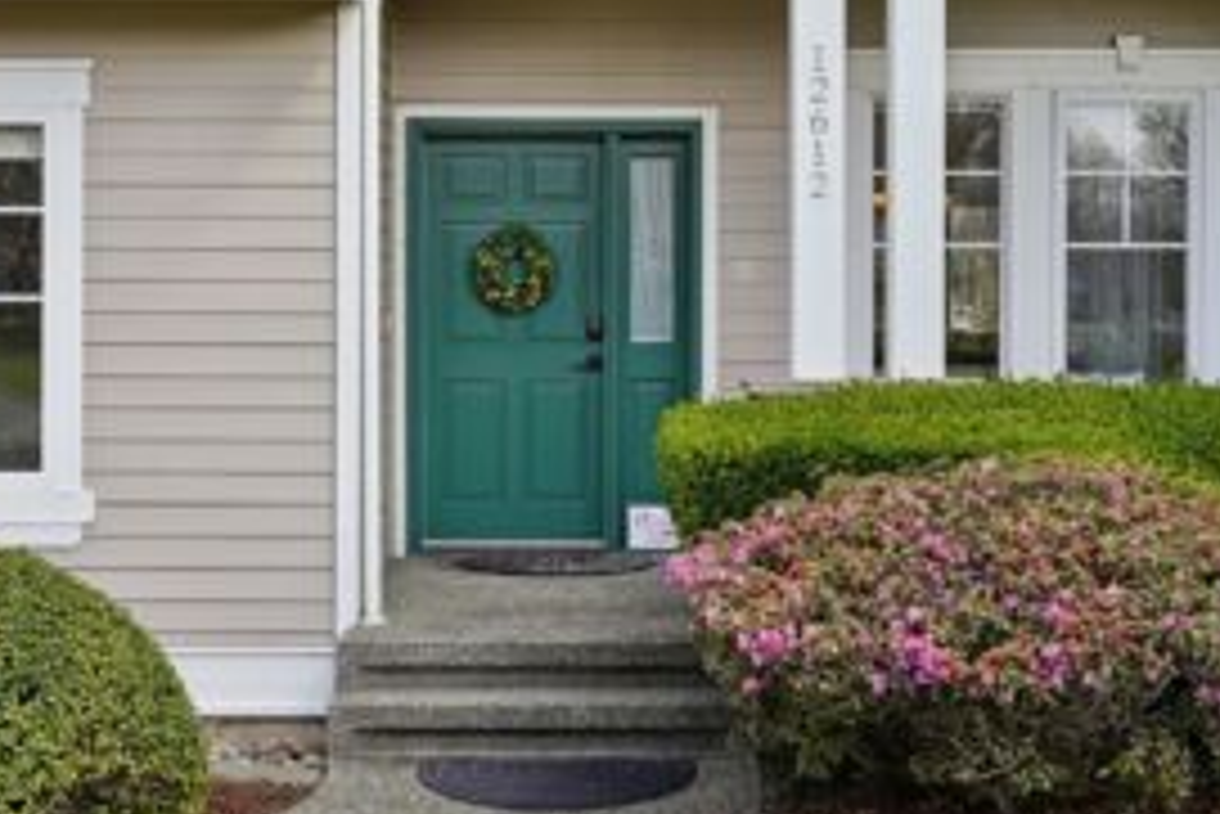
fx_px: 2102
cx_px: 549
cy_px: 295
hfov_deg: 32.3
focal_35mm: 62
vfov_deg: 21.9
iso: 125
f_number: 8
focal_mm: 28
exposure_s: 1/125
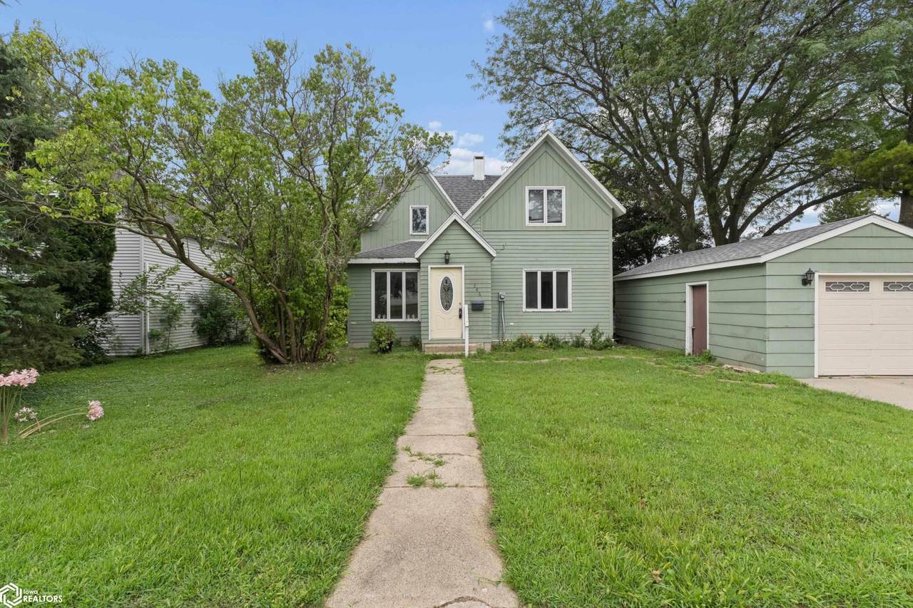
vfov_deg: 77.3
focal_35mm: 15
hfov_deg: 100.4
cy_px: 304
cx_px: 456
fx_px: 380
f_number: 8
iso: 250
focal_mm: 10
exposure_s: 1/200
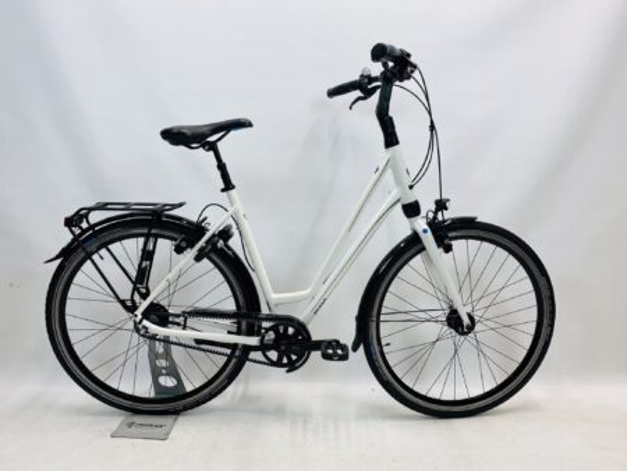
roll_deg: -0.4
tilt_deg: -7.2
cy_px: 236
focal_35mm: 26
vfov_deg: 53.1
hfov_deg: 67.3
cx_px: 314
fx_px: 471
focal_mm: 4.25
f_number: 1.8
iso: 50
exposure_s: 1/100
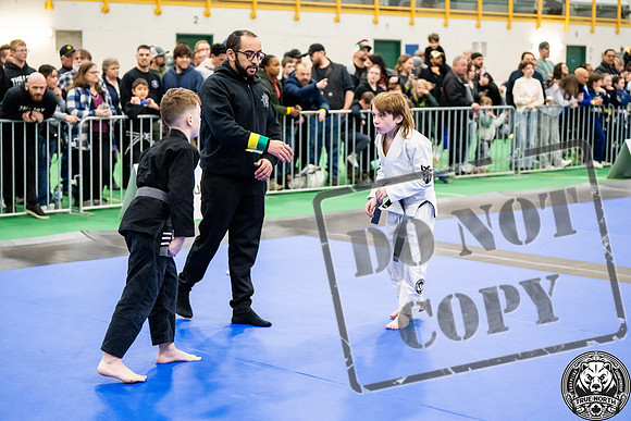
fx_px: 1227
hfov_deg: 28.8
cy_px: 210
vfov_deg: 19.5
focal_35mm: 70
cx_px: 316
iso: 6400
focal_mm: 70
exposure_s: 1/640
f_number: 2.8
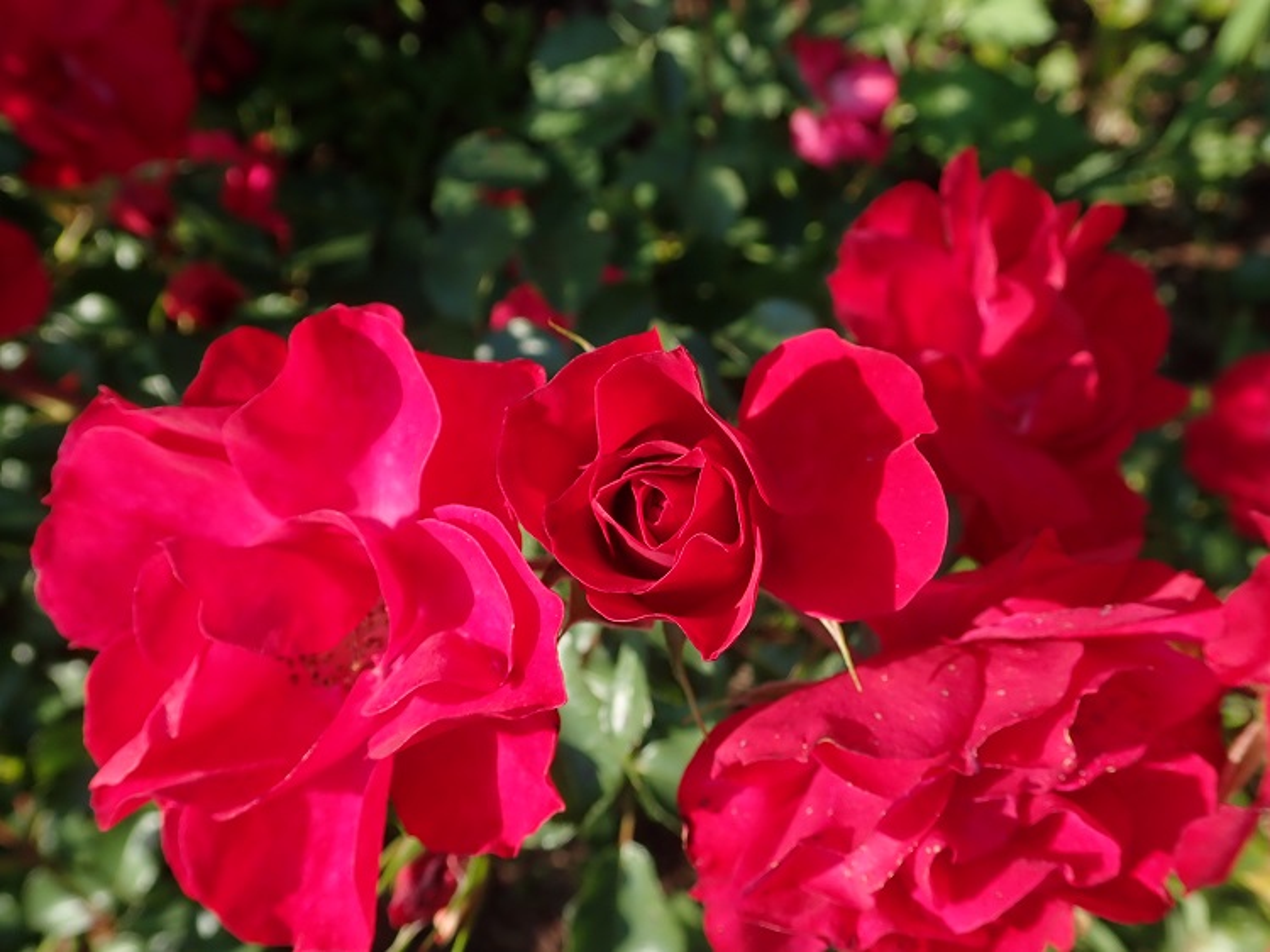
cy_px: 476
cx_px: 635
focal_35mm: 30
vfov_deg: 46.8
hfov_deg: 60.0
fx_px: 1100
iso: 100
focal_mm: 5.5
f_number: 3.2
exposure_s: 1/500
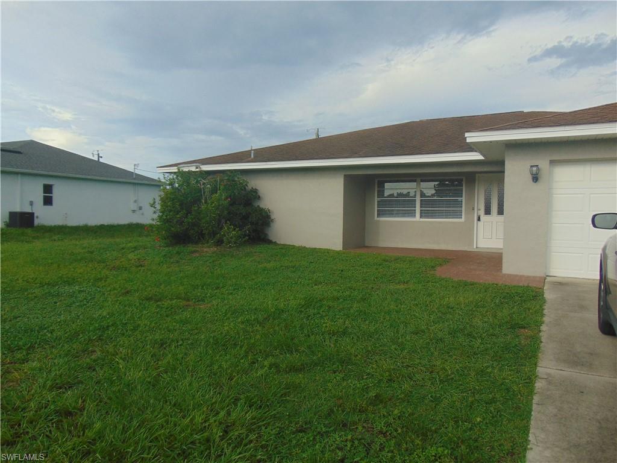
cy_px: 232
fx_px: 446
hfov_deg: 69.4
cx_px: 308
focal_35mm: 25
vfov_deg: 54.9
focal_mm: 4.5
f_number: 3
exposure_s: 1/1000
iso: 80
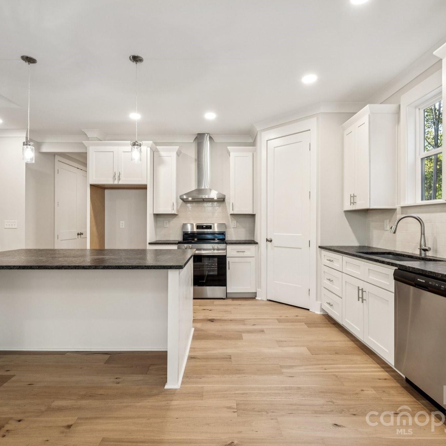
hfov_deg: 80.7
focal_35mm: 18
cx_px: 215
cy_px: 223
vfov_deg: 80.7
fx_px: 262
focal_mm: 14
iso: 160
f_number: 7.1
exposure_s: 1/15
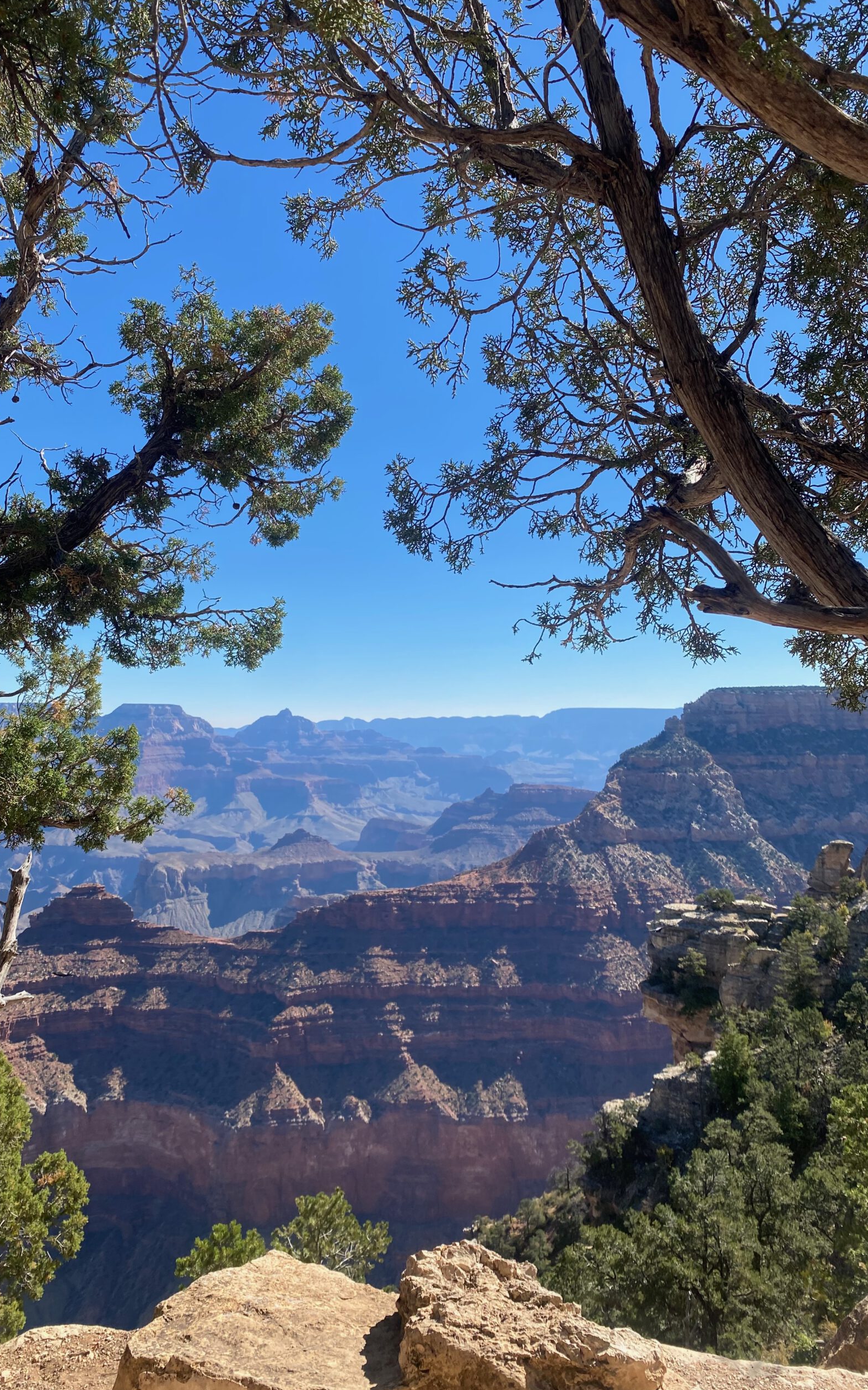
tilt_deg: +1.3
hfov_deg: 44.4
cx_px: 371
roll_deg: -0.3
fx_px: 1060
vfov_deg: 66.5
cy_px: 687
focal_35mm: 28
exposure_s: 1/2222
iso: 32
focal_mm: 4.25
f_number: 1.8
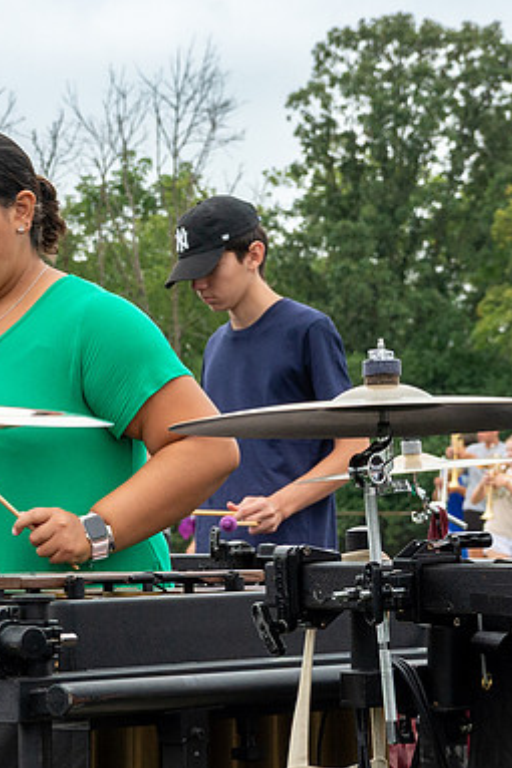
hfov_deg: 7.9
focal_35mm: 173
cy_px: 303
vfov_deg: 11.9
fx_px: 3694
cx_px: 37
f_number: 10
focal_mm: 70
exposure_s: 1/640
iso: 1000
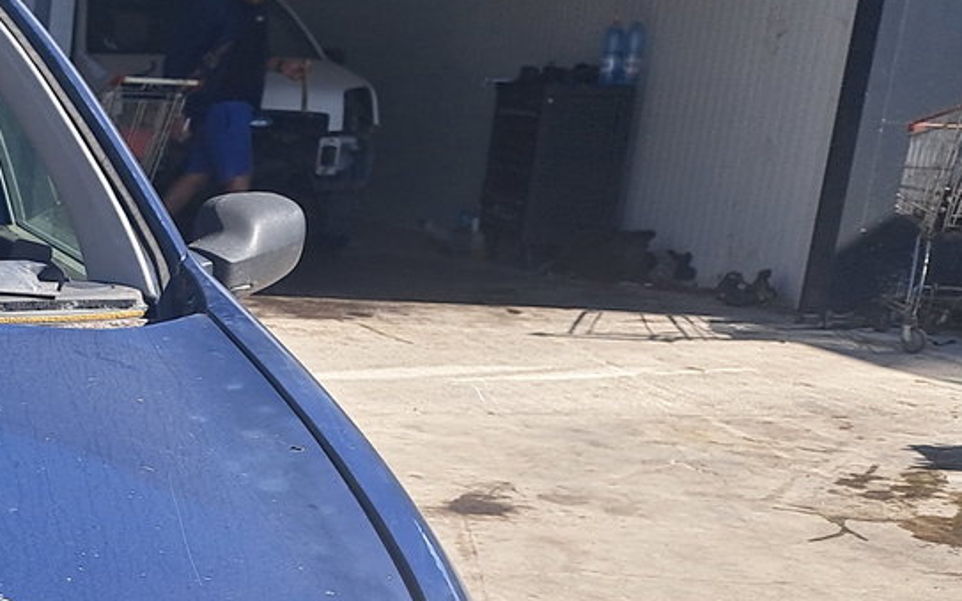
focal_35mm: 75
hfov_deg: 23.5
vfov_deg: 16.9
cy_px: 629
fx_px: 1966
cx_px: -365
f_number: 1.8
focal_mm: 5.23
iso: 50
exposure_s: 1/755
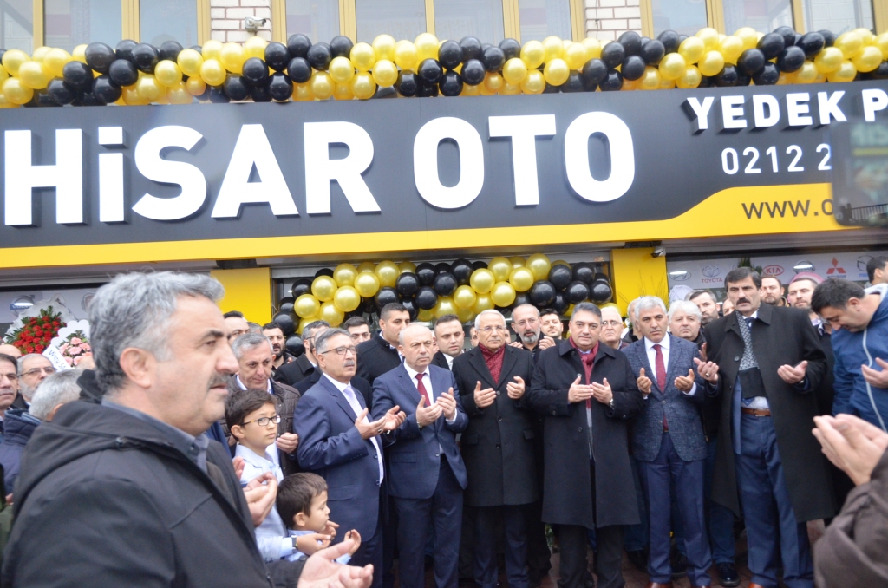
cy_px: 294
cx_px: 444
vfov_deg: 52.9
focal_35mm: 24
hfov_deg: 73.9
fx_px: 591
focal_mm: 16
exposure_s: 1/160
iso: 1600
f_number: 5.6
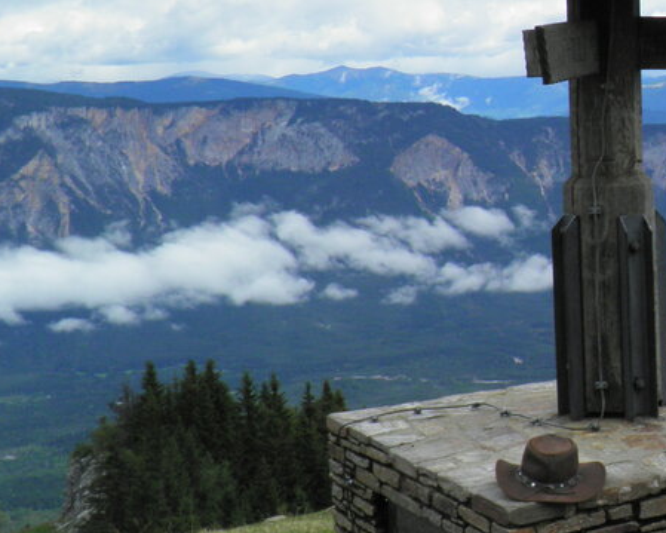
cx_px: 805
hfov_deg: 23.7
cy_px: 134
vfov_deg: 20.8
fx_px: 1439
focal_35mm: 73
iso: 50
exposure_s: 1/250
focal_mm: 4.9
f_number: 5.7
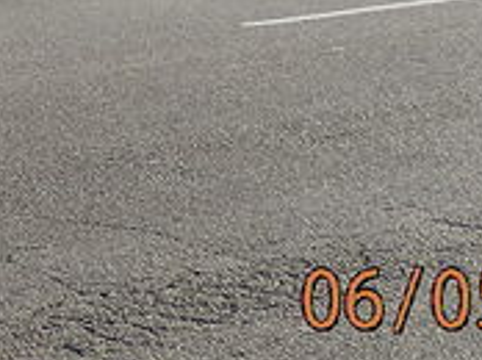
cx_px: -488
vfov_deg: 7.3
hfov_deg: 9.7
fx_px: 2642
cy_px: -518
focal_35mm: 190
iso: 80
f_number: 3.4
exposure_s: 1/640
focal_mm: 6
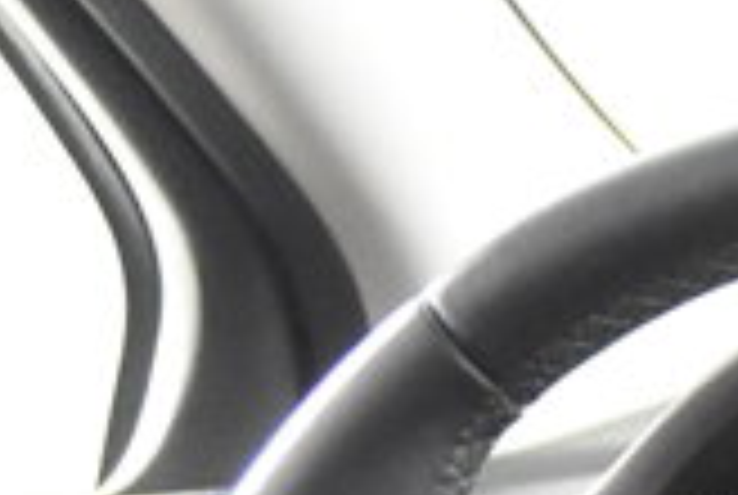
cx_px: 1246
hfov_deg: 8.2
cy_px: 1415
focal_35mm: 243
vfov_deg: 5.4
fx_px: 4990
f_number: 3.2
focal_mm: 26
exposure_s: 1/40
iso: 8000
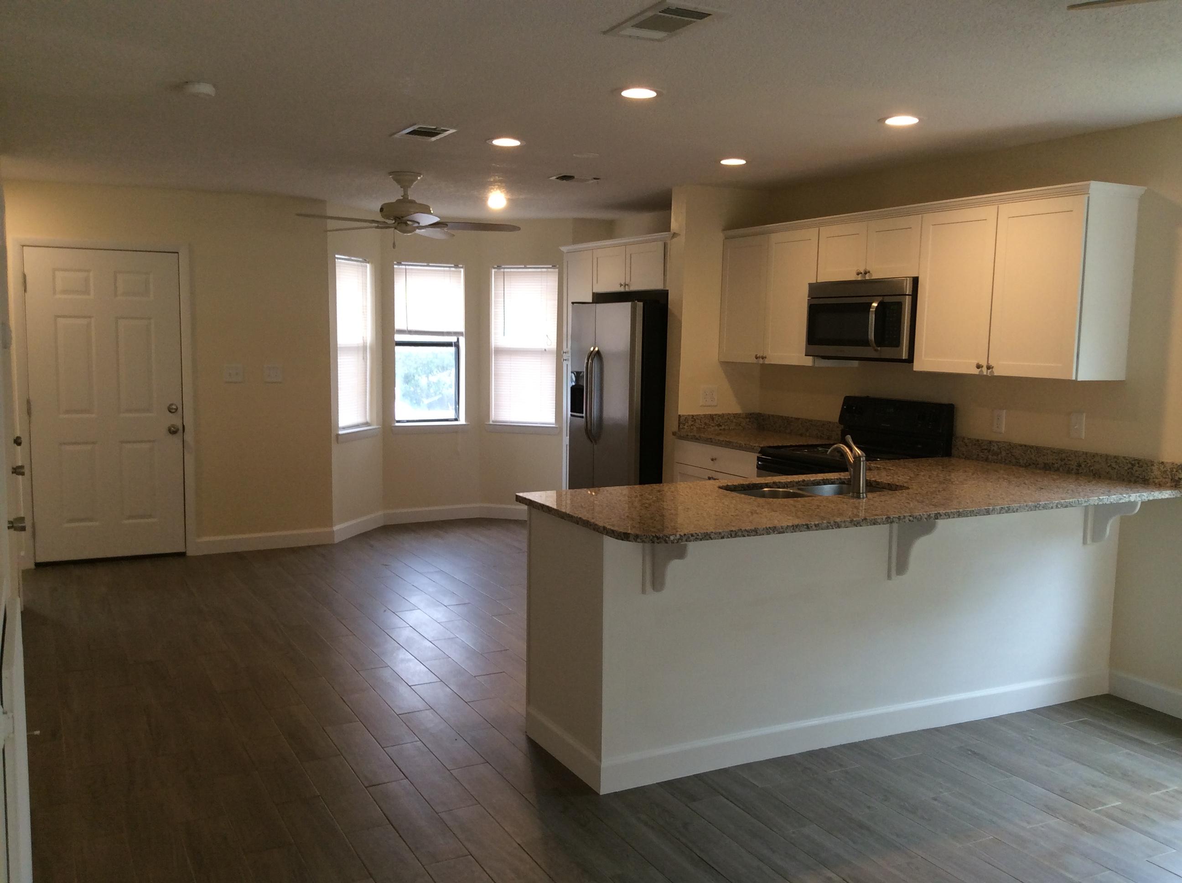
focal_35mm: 32
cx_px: 591
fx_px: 1091
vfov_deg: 44.1
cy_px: 442
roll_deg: -0.6
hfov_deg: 56.9
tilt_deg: -6.4
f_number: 2.4
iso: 50
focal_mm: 3.3
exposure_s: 1/24
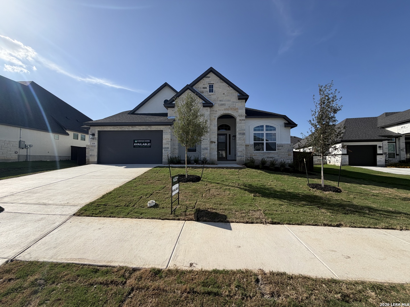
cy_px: 154
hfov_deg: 102.1
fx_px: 166
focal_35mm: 14
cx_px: 205
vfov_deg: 85.7
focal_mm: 2.22
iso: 20
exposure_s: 1/1087
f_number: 2.2
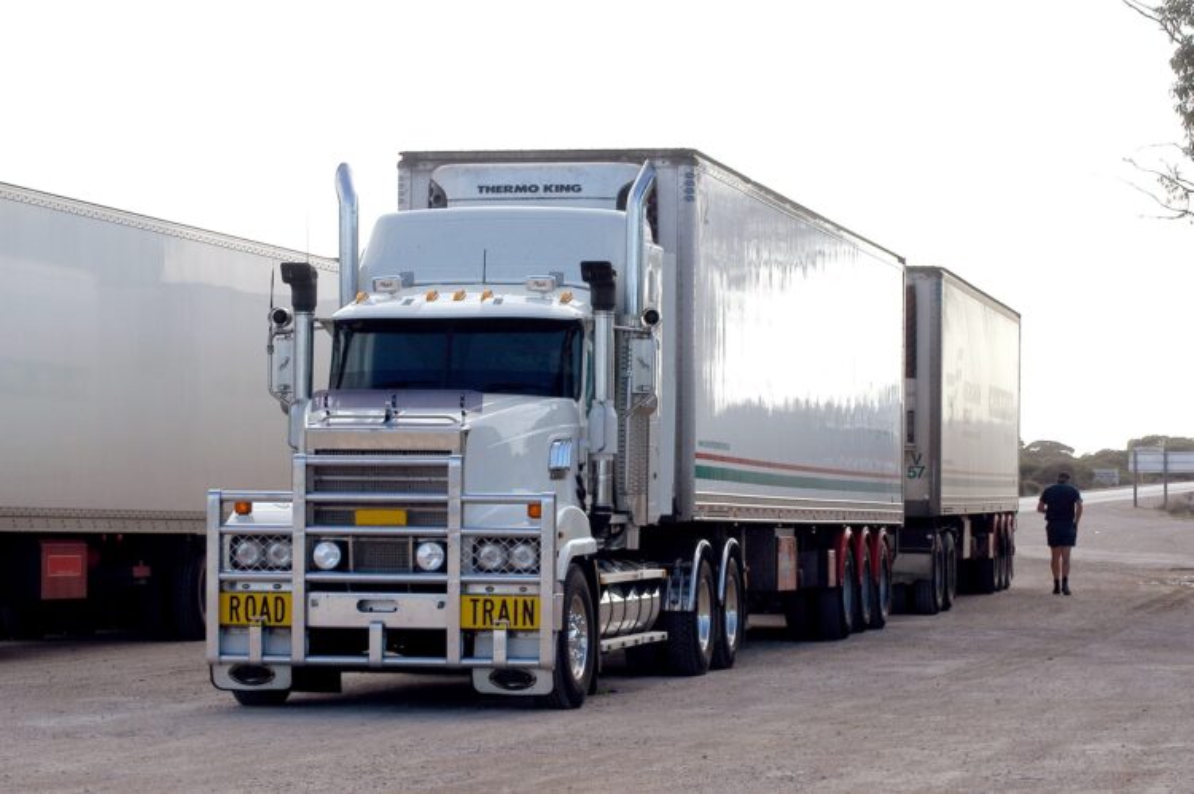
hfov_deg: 17.1
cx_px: 597
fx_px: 3977
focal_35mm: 120
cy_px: 397
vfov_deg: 11.4
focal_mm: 80
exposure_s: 1/100
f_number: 18
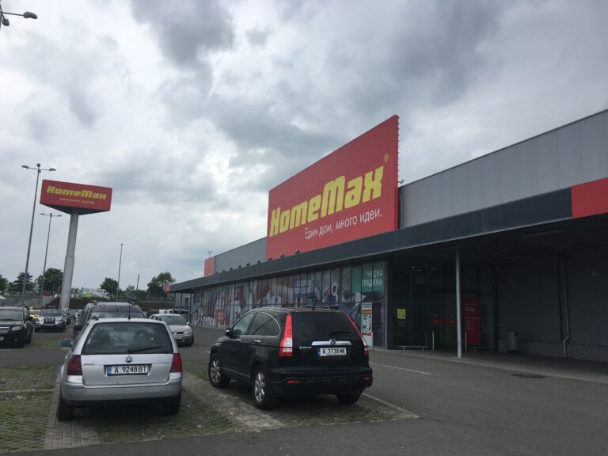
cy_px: 228
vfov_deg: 48.2
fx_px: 509
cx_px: 304
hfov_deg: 61.7
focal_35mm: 29
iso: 25
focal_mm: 4.15
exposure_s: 1/1508
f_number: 2.2
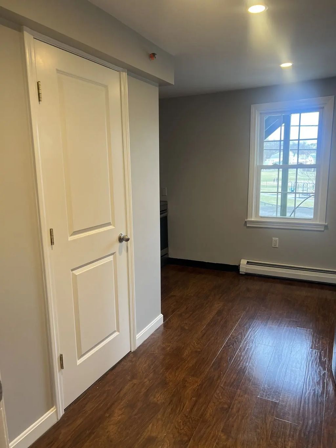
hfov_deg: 53.1
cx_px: 168
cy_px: 224
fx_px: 336
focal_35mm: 26
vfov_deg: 67.3
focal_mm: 5.7
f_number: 1.5
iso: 64
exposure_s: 1/60
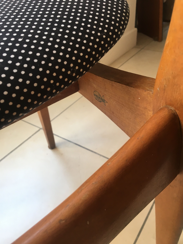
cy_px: 122
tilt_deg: -37.3
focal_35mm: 29
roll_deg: +3.5
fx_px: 204
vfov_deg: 61.7
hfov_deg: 48.2
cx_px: 92
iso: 25
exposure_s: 1/30
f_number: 2.2
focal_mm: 4.15
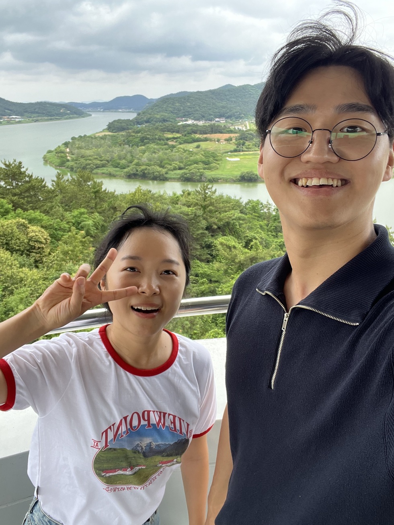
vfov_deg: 60.0
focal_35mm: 30
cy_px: 262
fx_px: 455
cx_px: 197
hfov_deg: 46.8
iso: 40
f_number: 2.2
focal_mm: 2.71
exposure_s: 1/121
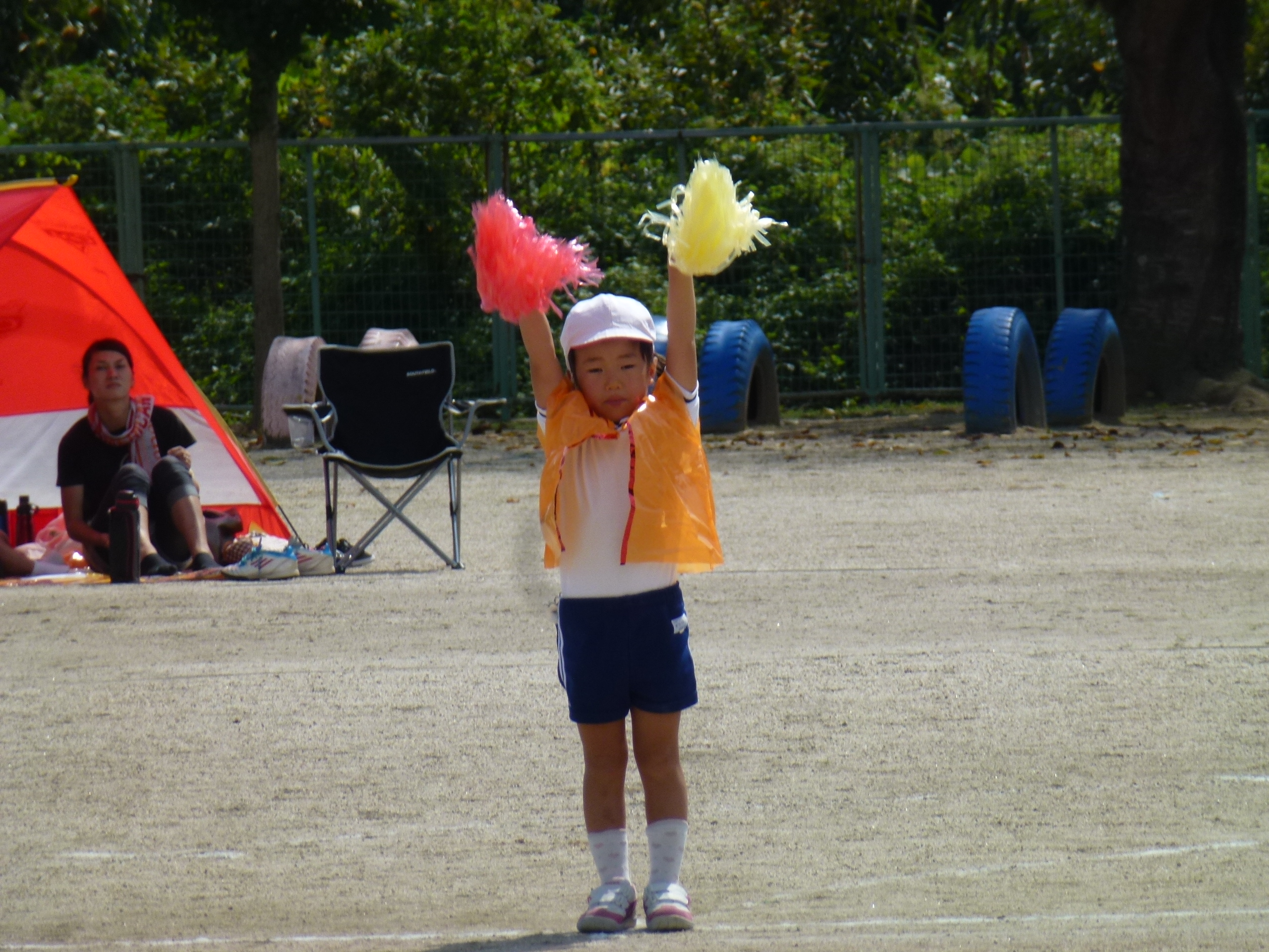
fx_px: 14077
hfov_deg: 5.2
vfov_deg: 3.9
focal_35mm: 384
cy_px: 476
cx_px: 634
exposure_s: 1/640
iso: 100
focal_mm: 68.8
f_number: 5.9
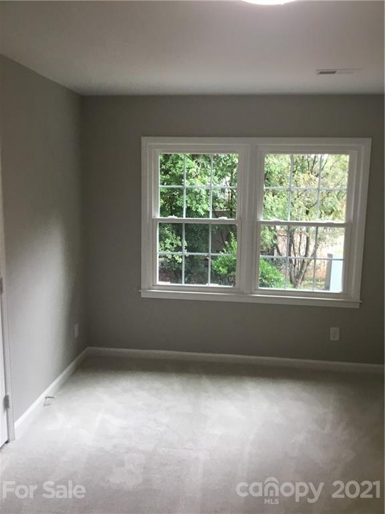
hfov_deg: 45.4
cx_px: 192
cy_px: 257
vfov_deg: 58.4
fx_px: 460
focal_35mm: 31
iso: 32
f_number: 2.4
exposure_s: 1/30
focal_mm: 3.3
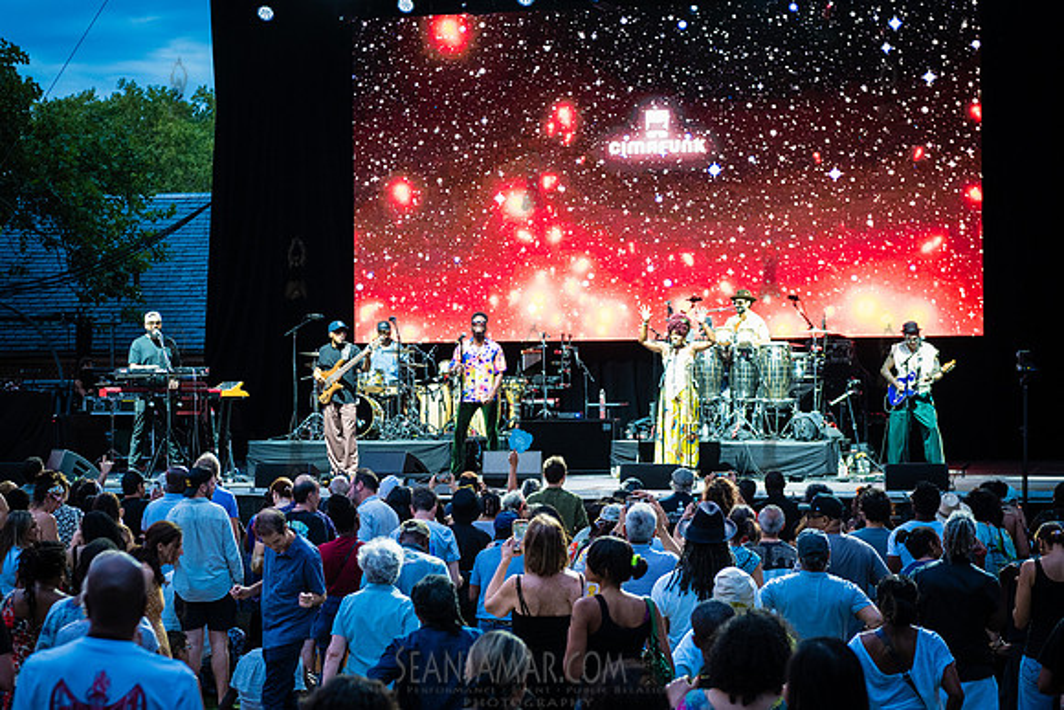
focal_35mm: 88
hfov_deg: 23.0
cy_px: 384
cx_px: 471
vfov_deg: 15.5
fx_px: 2609
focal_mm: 70
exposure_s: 1/200
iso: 3200
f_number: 4
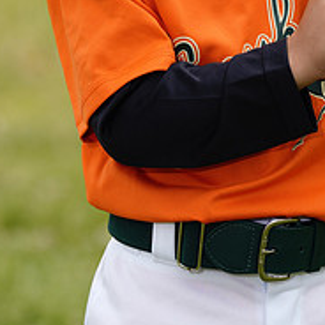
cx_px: 289
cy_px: -127
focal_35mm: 511
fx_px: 5428
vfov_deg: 3.4
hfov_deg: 3.4
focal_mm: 191
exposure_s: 1/250
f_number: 5.6
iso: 50
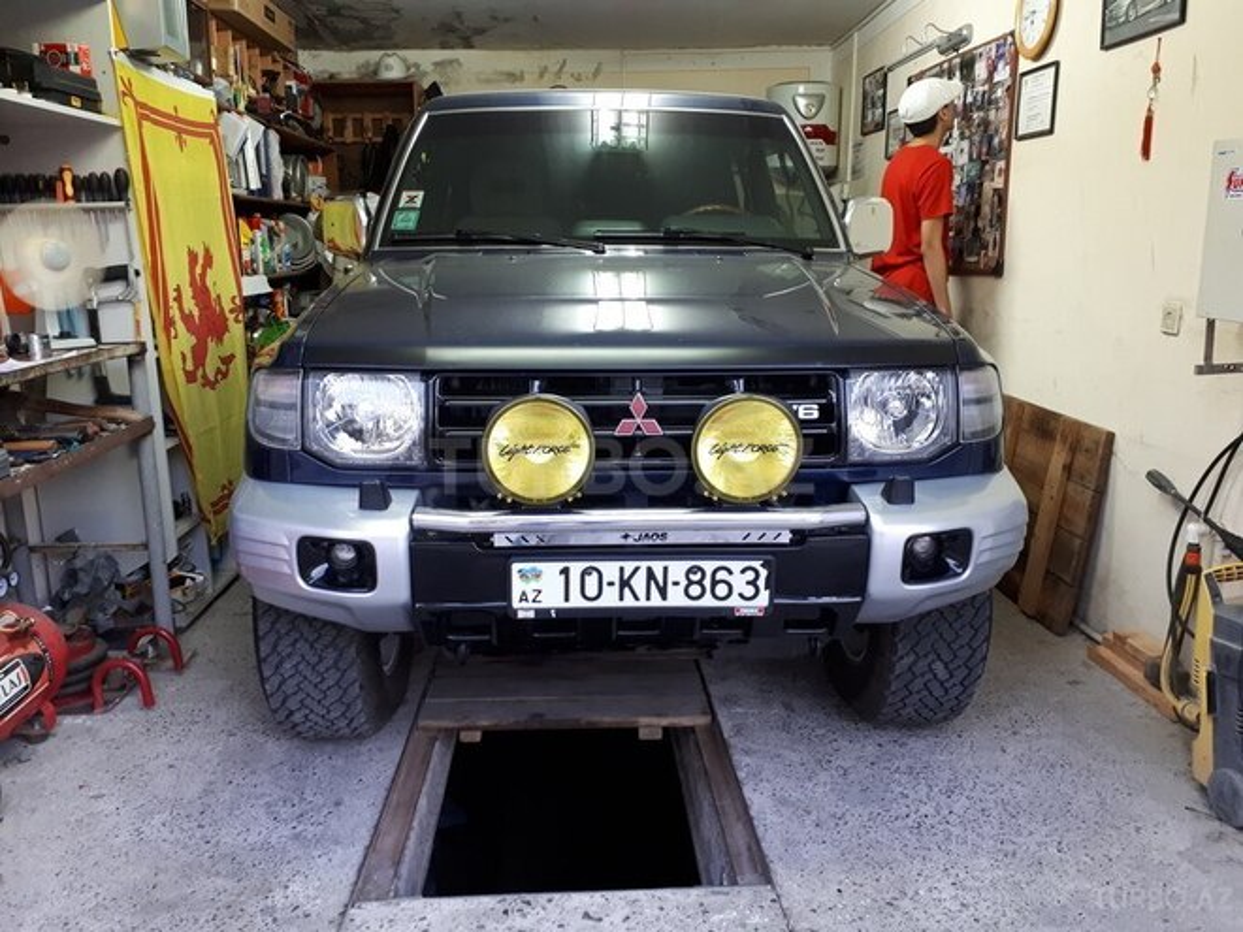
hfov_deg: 65.3
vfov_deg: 51.4
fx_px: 970
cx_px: 622
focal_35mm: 27
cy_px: 466
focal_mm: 3.6
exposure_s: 1/25
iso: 200
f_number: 1.9
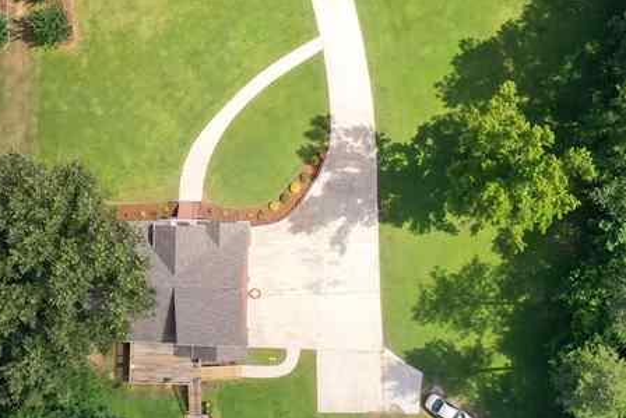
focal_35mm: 80
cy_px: 258
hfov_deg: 25.3
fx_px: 1391
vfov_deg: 17.1
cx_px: 358
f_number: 5.6
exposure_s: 1/320
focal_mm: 10.26
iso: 100
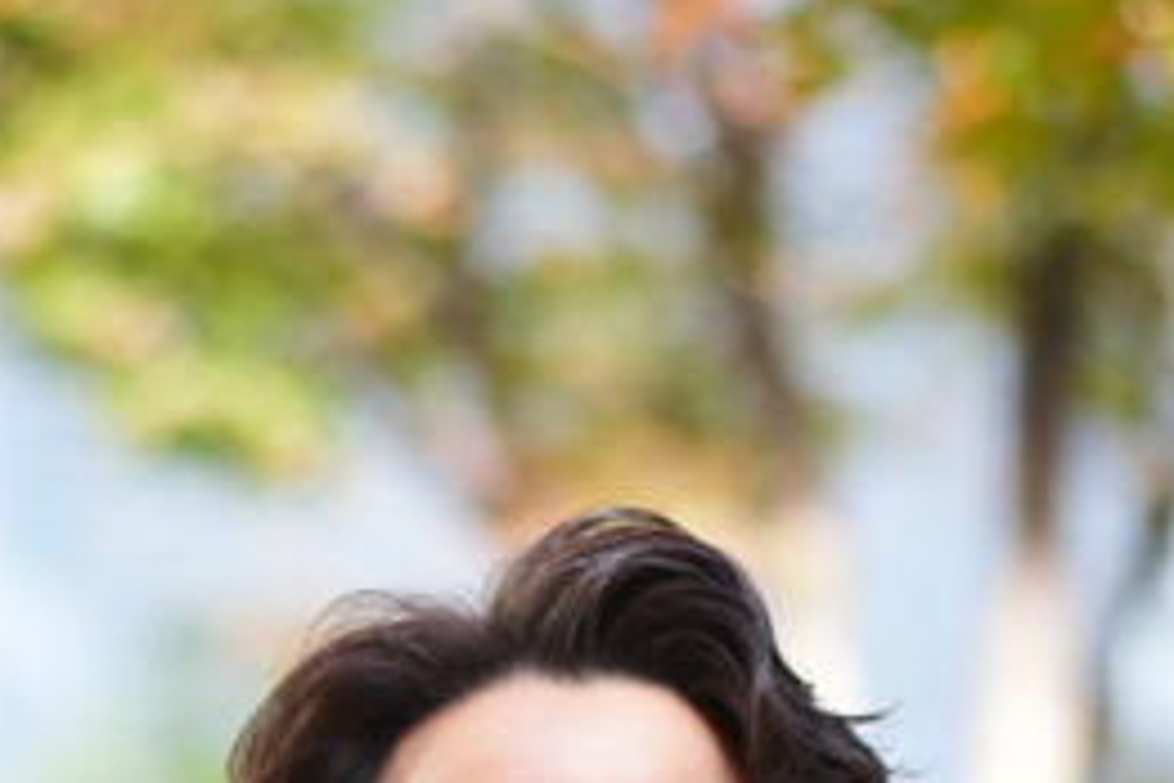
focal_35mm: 162
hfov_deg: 12.7
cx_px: 544
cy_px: 1130
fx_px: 5283
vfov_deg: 8.3
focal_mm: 55
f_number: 1.8
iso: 800
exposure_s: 1/125
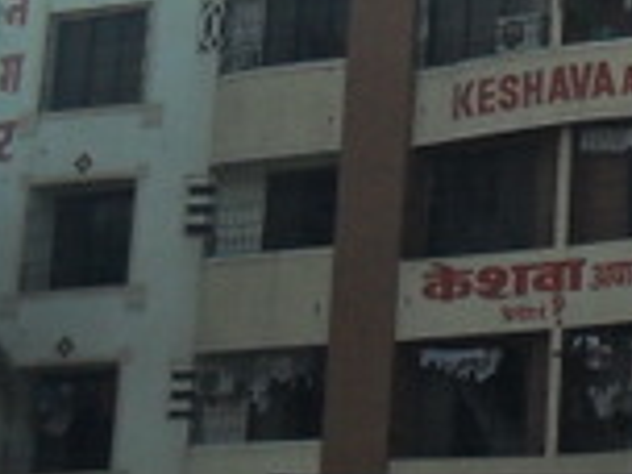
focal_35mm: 168
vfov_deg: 8.7
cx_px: 827
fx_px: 3067
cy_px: -158
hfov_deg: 11.5
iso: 100
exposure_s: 1/250
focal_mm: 5.7
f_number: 9.4
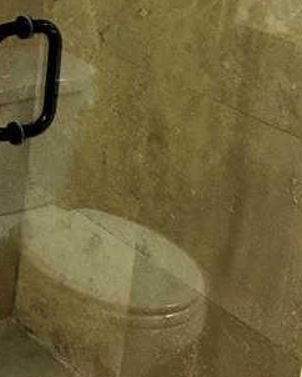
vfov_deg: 19.3
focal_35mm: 96
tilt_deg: -13.0
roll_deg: -3.7
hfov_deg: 15.2
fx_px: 1071
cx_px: -109
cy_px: -14
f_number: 2.2
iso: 125
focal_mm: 4.15
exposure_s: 1/15
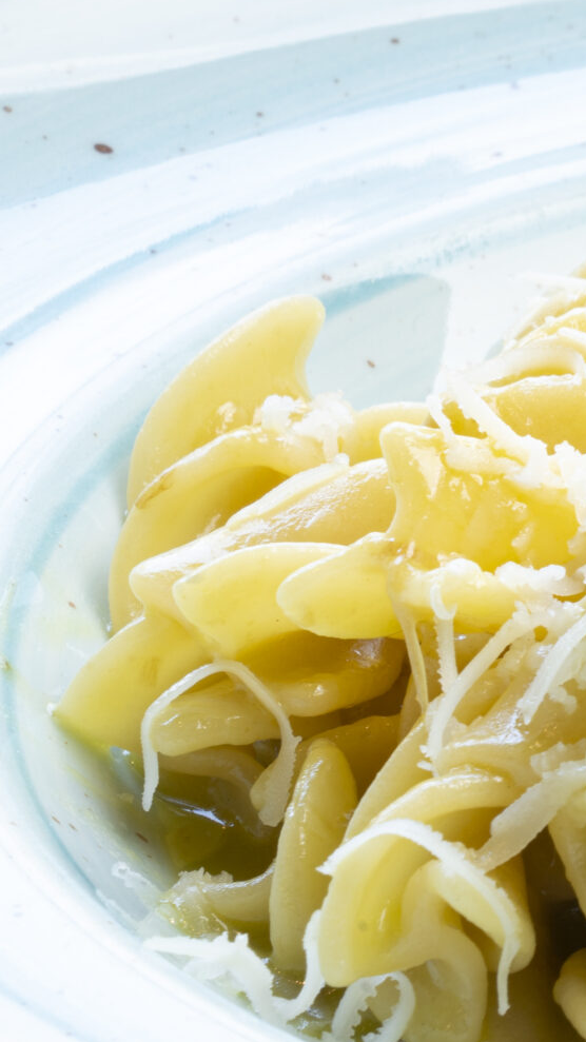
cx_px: 1214
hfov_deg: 5.5
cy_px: 387
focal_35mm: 217
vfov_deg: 9.9
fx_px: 5997
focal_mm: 80
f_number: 22
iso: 100
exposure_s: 2
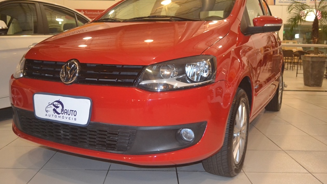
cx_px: 162
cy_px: 75
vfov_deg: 33.7
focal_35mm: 35
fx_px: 304
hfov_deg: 56.6
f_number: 4
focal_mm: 22
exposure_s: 1/60
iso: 3200
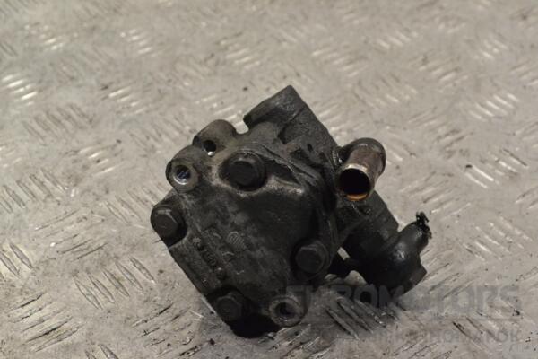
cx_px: 269
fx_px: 1233
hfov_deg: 24.6
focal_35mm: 82
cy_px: 180
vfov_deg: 16.6
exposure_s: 1/320
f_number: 9
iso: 3200
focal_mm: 55
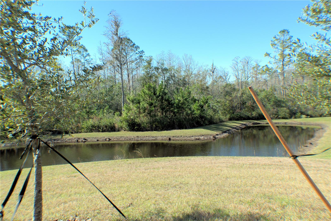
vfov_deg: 25.1
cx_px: 166
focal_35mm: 54
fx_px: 497
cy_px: 110
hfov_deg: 36.9
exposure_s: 1/250
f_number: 8
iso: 200
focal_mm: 36
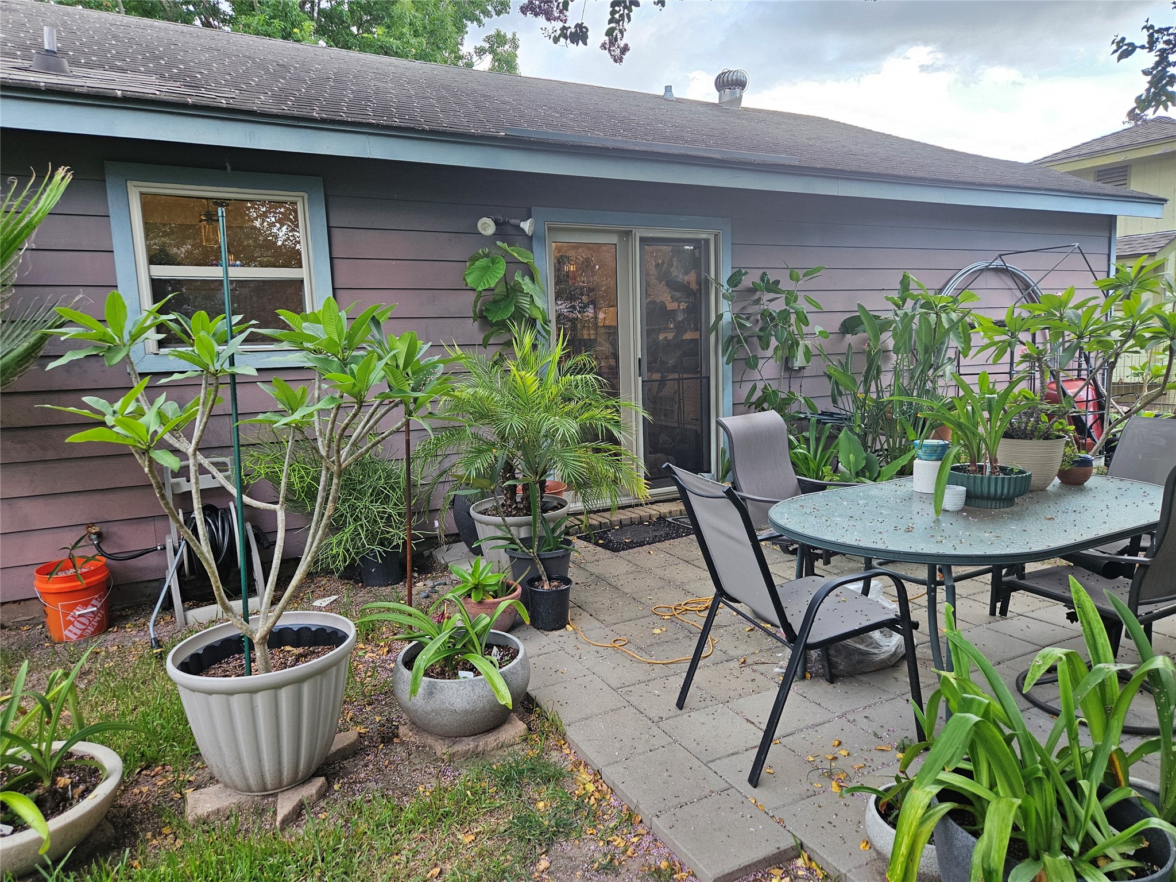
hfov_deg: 73.9
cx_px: 588
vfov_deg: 58.9
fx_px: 781
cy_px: 441
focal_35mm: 23
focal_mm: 5.4
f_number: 1.8
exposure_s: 1/180
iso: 160
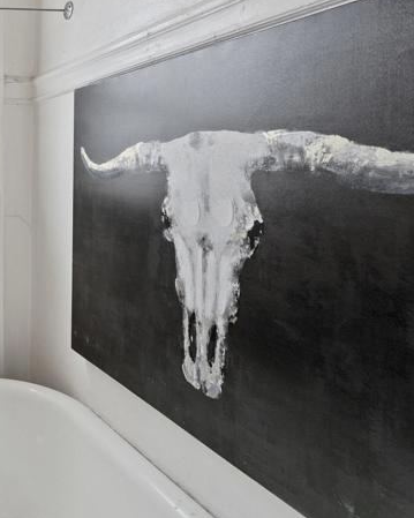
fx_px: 460
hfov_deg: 35.8
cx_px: -101
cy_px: 196
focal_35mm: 30
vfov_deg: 58.1
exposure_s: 1/25
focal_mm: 14
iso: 250
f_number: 10
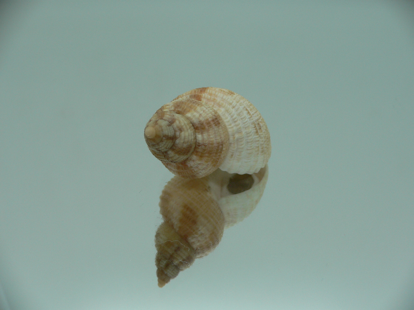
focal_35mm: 35
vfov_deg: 40.7
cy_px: 155
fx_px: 419
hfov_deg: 52.6
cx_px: 207
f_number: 2.8
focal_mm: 4.6
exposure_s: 1/60
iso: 80
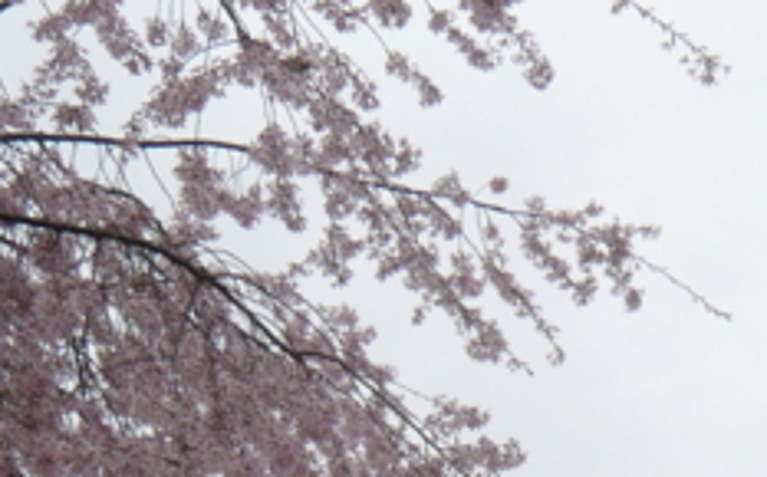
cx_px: 602
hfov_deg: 20.2
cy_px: 852
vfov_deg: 11.8
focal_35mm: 102
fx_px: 2130
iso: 100
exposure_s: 1/125
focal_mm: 4.6
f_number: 8
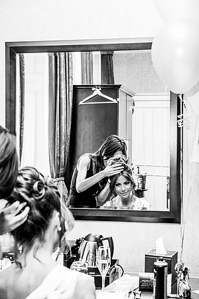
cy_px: 150
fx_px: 497
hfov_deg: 22.6
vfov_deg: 33.4
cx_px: 100
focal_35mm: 60
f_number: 5.6
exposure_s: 1/60
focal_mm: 60
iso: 320
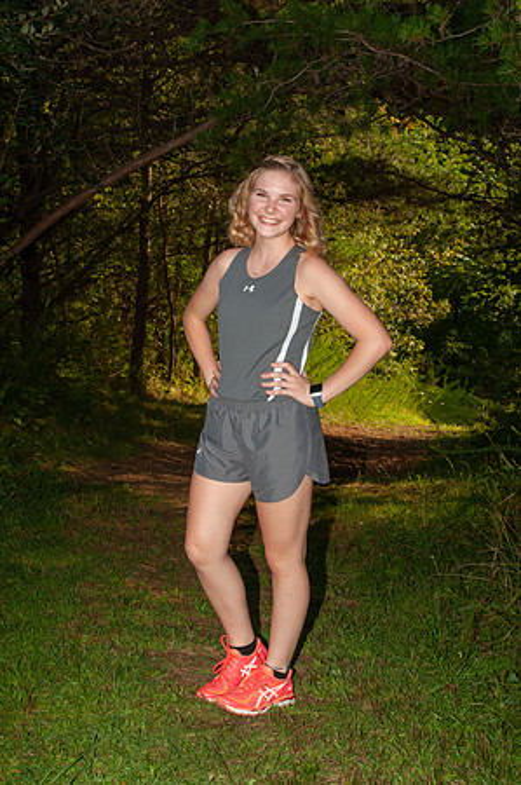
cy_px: 392
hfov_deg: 20.1
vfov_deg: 29.9
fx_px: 1469
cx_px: 260
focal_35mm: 68
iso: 125
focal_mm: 45
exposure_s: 1/200
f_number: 8
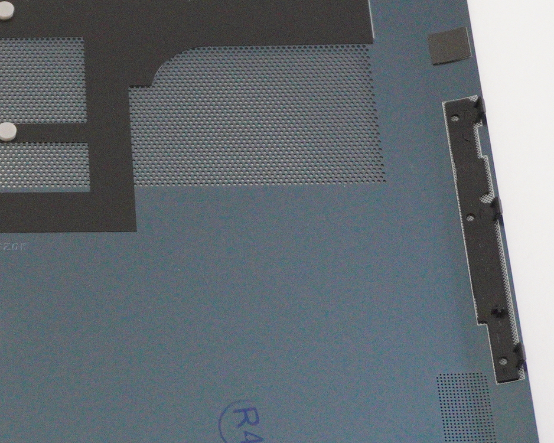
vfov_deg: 13.3
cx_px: -102
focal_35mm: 116
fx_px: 1906
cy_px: 250
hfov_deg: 15.9
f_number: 5.6
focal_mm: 31
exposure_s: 1/200
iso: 5000
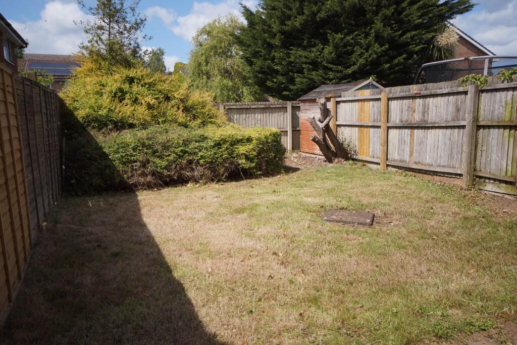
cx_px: 258
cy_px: 172
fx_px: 431
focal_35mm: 30
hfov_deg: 61.9
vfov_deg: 43.6
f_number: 5.6
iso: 100
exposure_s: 1/400
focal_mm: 20
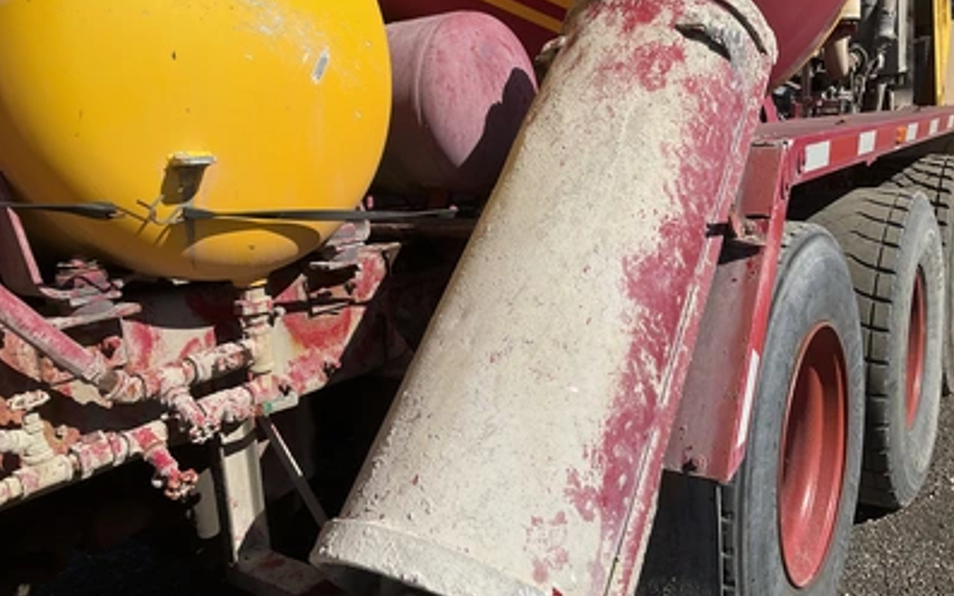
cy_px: 272
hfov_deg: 61.2
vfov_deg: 40.5
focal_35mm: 31
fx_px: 806
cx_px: 478
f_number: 1.8
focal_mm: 3
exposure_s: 1/3322
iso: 25
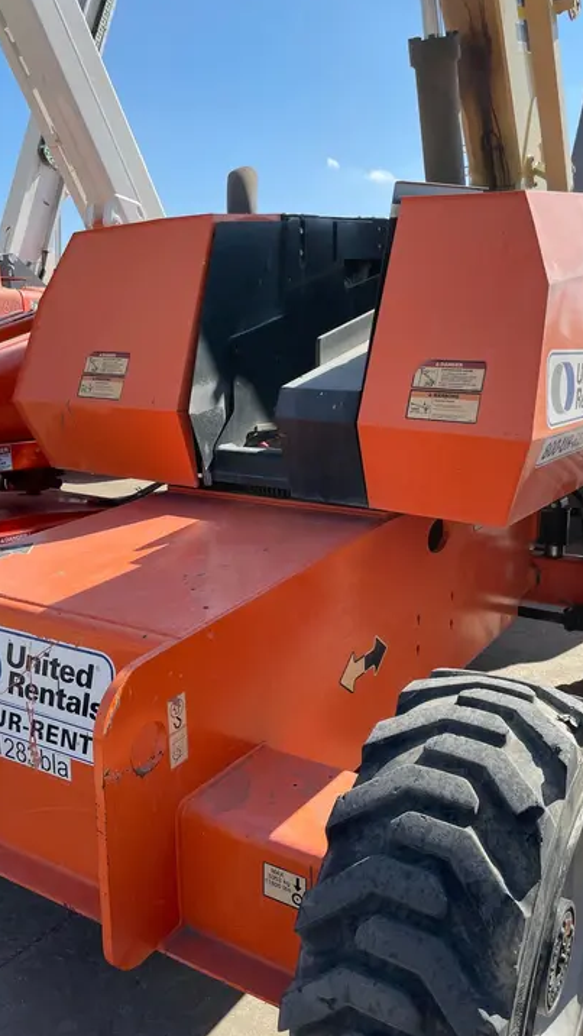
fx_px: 797
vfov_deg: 66.1
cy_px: 517
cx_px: 337
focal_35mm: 29
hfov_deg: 40.1
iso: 50
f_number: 1.6
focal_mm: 4.2
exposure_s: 1/2564
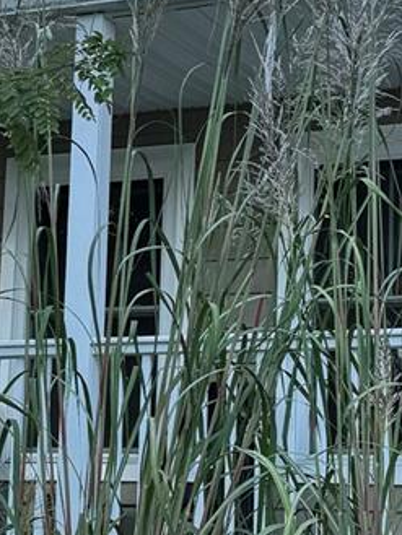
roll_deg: -1.1
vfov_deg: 17.5
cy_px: 197
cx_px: 50
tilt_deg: +11.3
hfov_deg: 13.1
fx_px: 1733
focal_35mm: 112
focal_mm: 6.76
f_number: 1.78
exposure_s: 1/1215
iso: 80
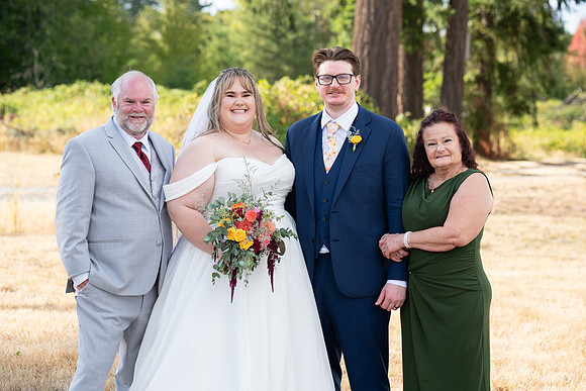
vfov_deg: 12.6
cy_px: 196
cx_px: 293
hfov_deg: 18.8
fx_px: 1775
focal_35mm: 109
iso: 250
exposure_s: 1/400
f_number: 5
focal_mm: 109
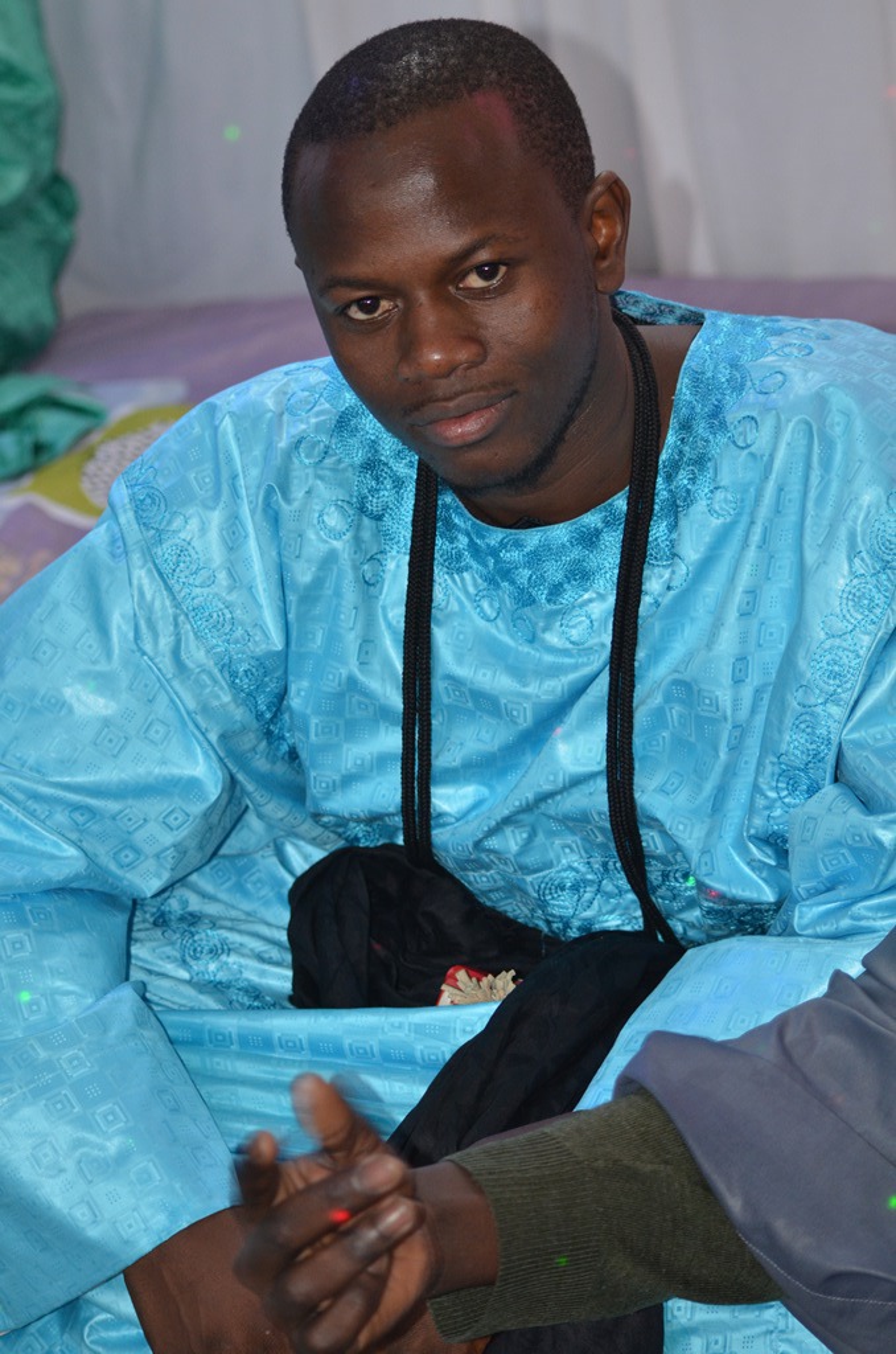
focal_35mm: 105
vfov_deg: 19.5
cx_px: 448
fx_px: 3938
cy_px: 677
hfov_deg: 13.0
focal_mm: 70
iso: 800
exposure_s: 1/60
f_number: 4
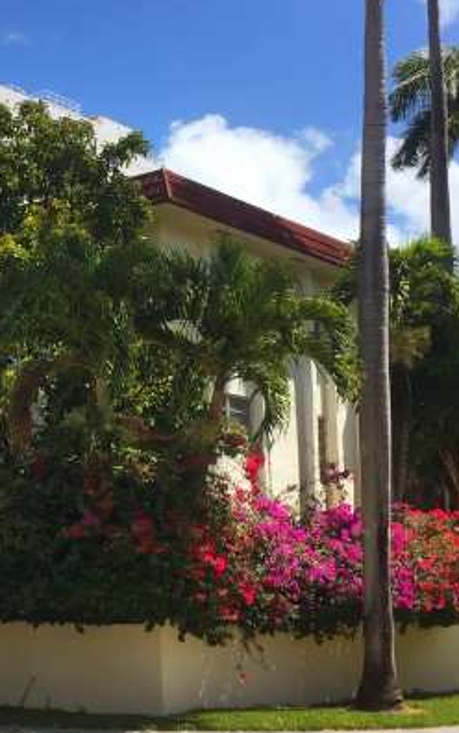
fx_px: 1239
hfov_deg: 20.6
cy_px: 279
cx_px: 54
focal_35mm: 62
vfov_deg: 32.8
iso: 32
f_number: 2.2
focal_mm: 4.15
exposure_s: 1/6623
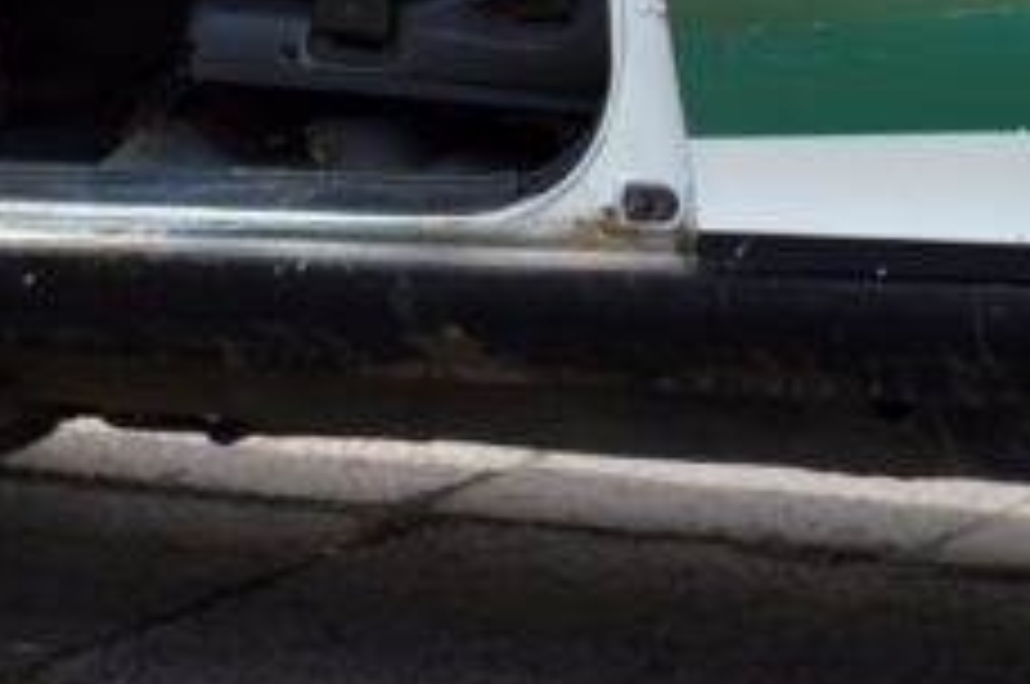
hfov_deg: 8.5
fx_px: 6721
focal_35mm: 235
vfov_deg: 5.7
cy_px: -461
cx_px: -553
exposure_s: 1/1250
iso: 400
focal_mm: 35
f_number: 5
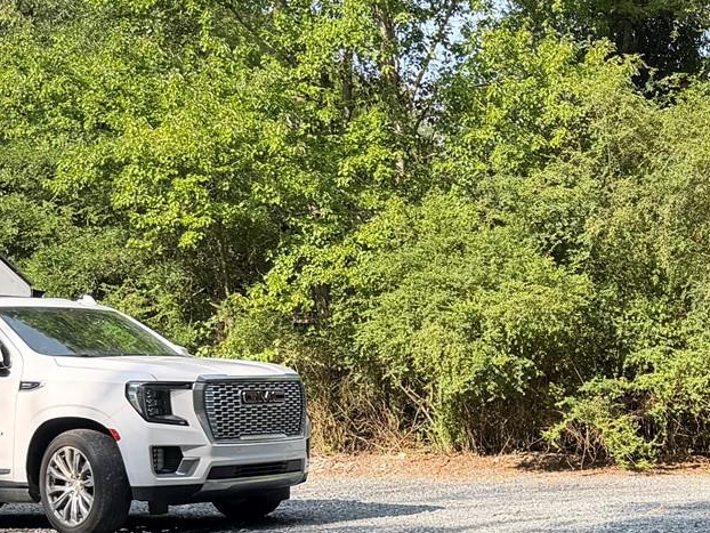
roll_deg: +2.0
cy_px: 429
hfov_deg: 23.7
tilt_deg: +1.5
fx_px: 1621
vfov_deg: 18.5
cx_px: 705
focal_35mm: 79
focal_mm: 6.76
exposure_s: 1/1091
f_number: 1.78
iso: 100
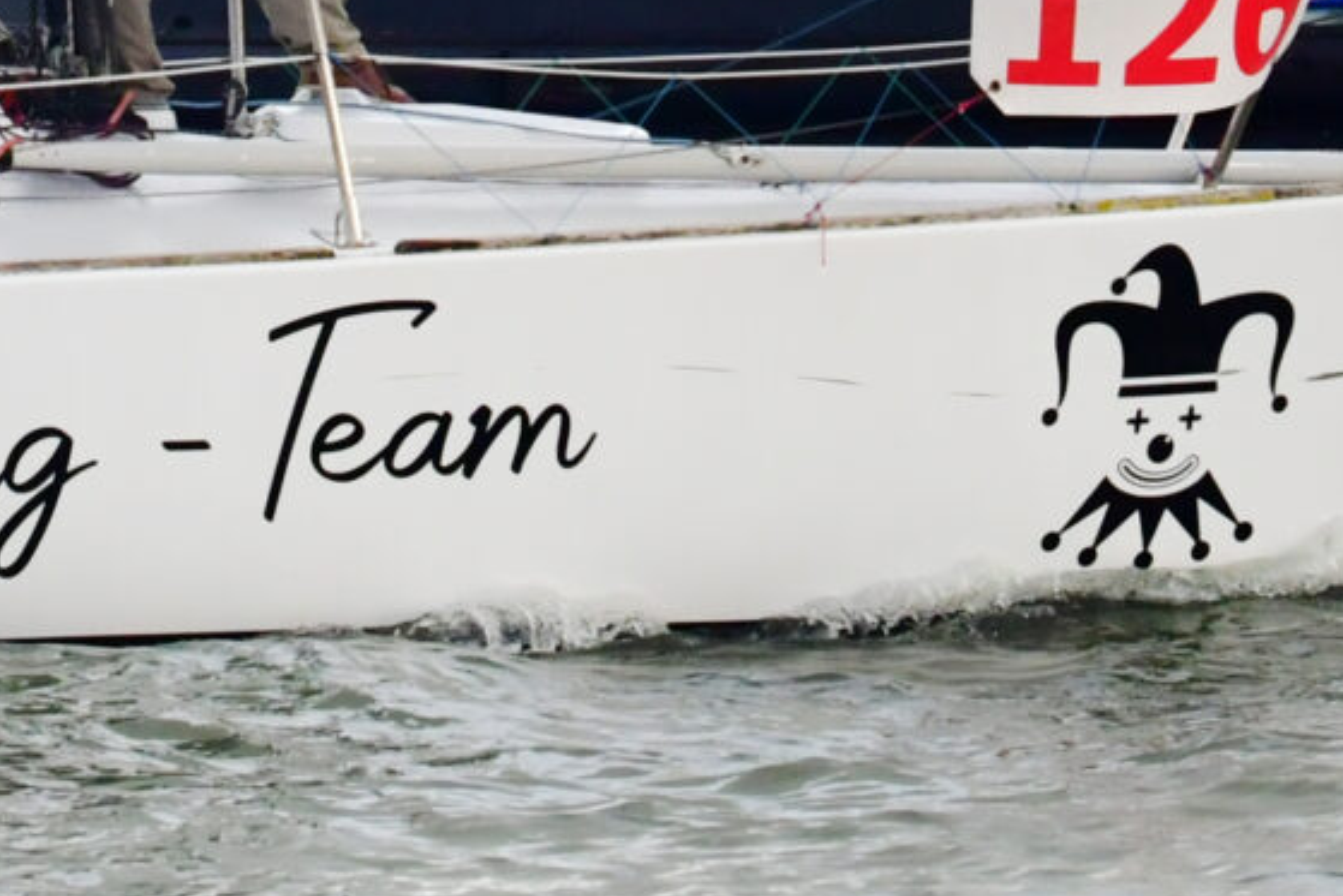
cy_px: -864
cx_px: 10
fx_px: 20000
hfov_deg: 3.8
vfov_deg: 2.6
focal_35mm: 536
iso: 800
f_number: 6.3
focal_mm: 78
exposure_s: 1/1000
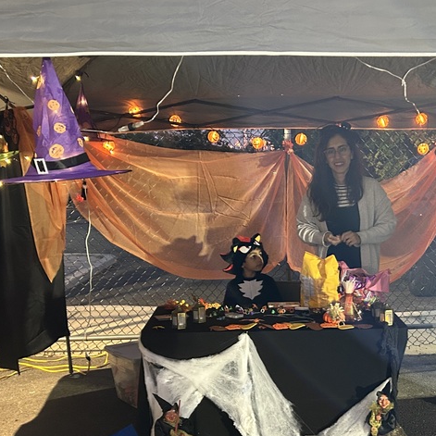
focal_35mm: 50
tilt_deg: -9.7
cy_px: 294
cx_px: 306
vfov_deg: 33.7
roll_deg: +0.7
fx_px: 712
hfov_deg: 33.6
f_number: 1.5
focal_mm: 5.7
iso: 500
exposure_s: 1/40
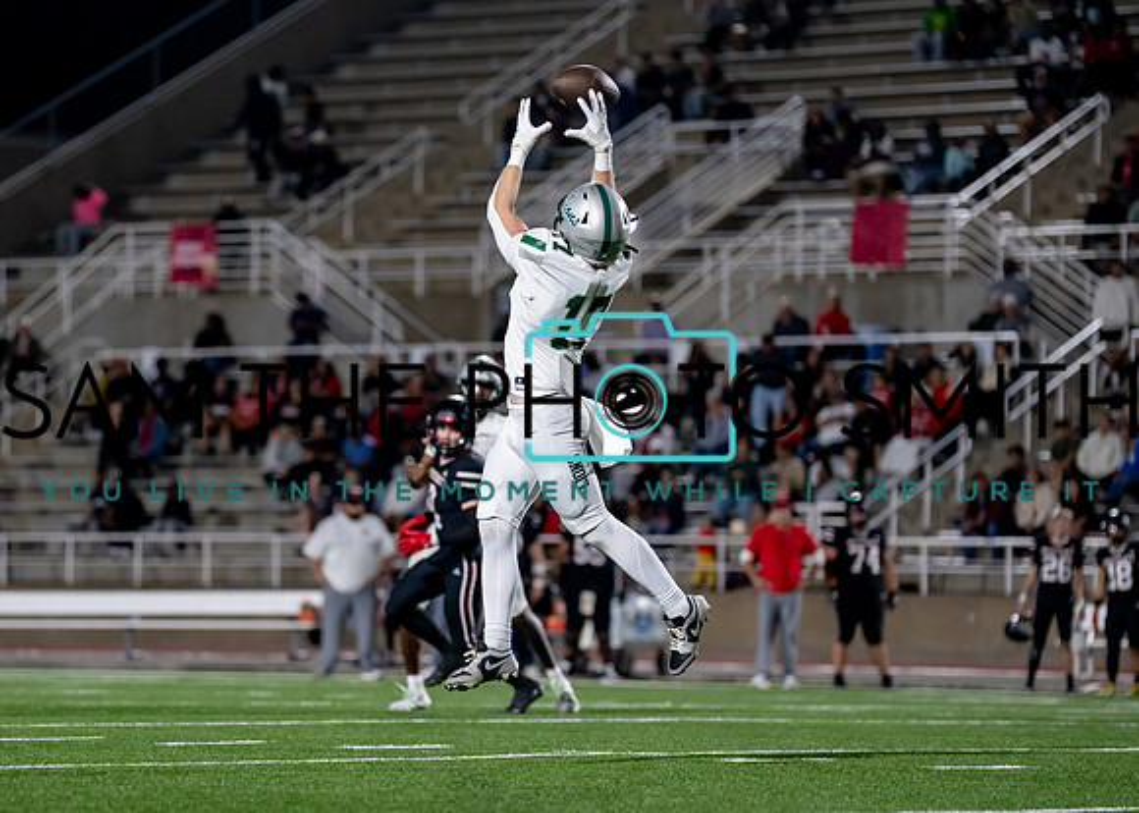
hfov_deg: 8.9
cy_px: 458
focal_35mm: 227
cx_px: 409
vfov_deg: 6.3
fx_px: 7341
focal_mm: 167
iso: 3200
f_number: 2.8
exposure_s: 1/1250
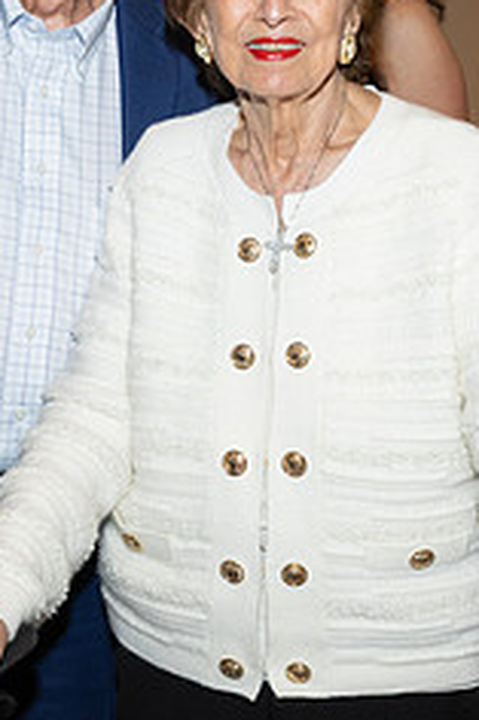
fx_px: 1659
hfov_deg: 16.4
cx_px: 252
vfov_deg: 24.2
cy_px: 159
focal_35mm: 83
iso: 800
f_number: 5.6
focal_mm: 29
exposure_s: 1/100
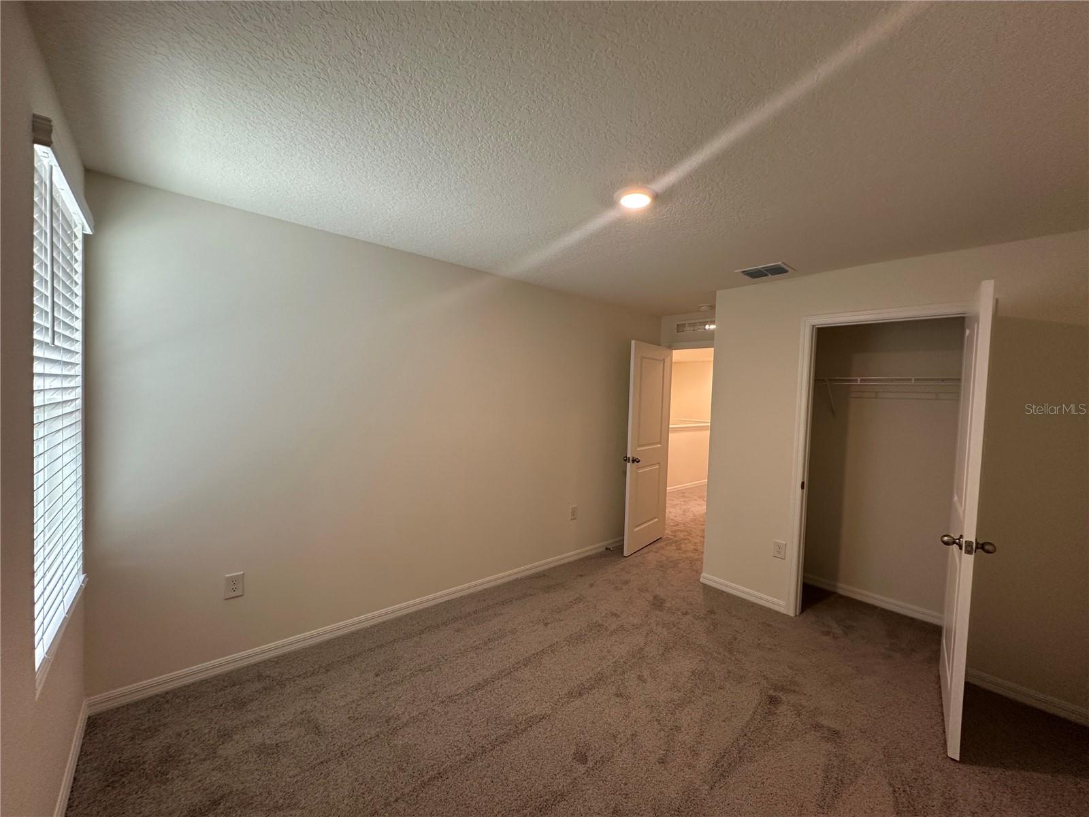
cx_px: 544
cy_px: 408
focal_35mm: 14
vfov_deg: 85.7
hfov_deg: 102.1
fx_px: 440
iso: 160
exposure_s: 1/60
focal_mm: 2.22
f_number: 2.2
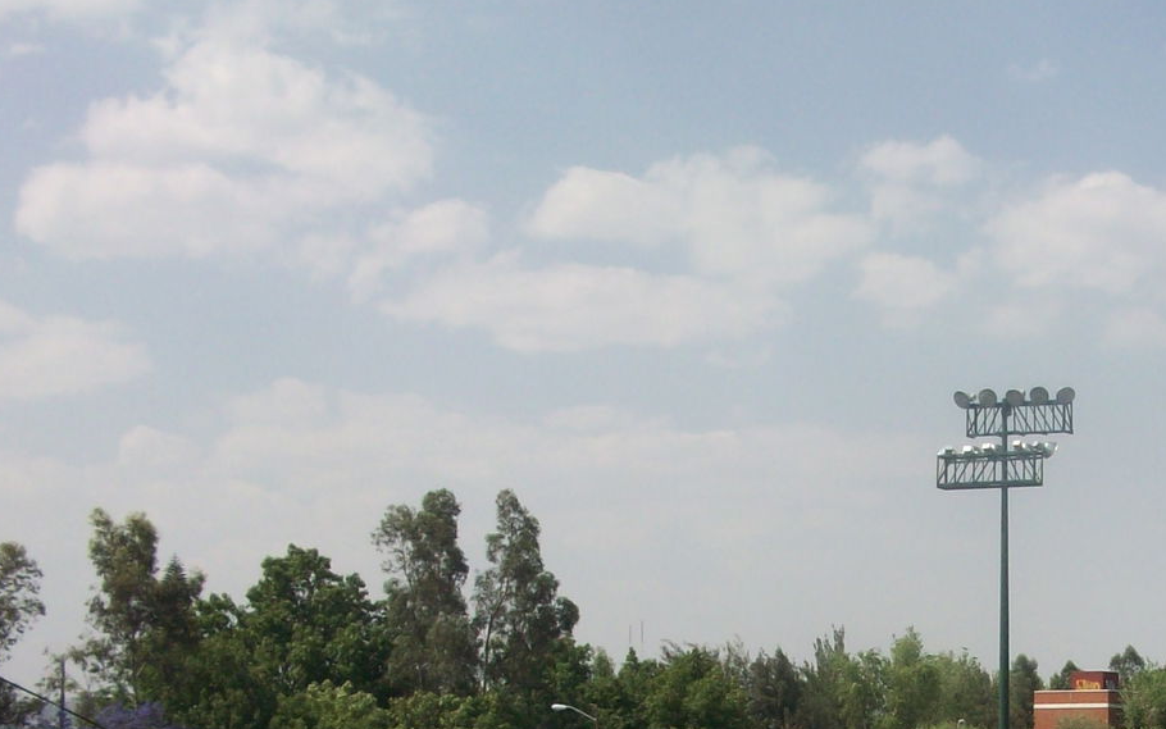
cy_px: 847
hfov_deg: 25.7
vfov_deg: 16.5
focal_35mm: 76
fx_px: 2415
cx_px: 1172
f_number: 5.5
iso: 64
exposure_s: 1/445
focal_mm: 5.7
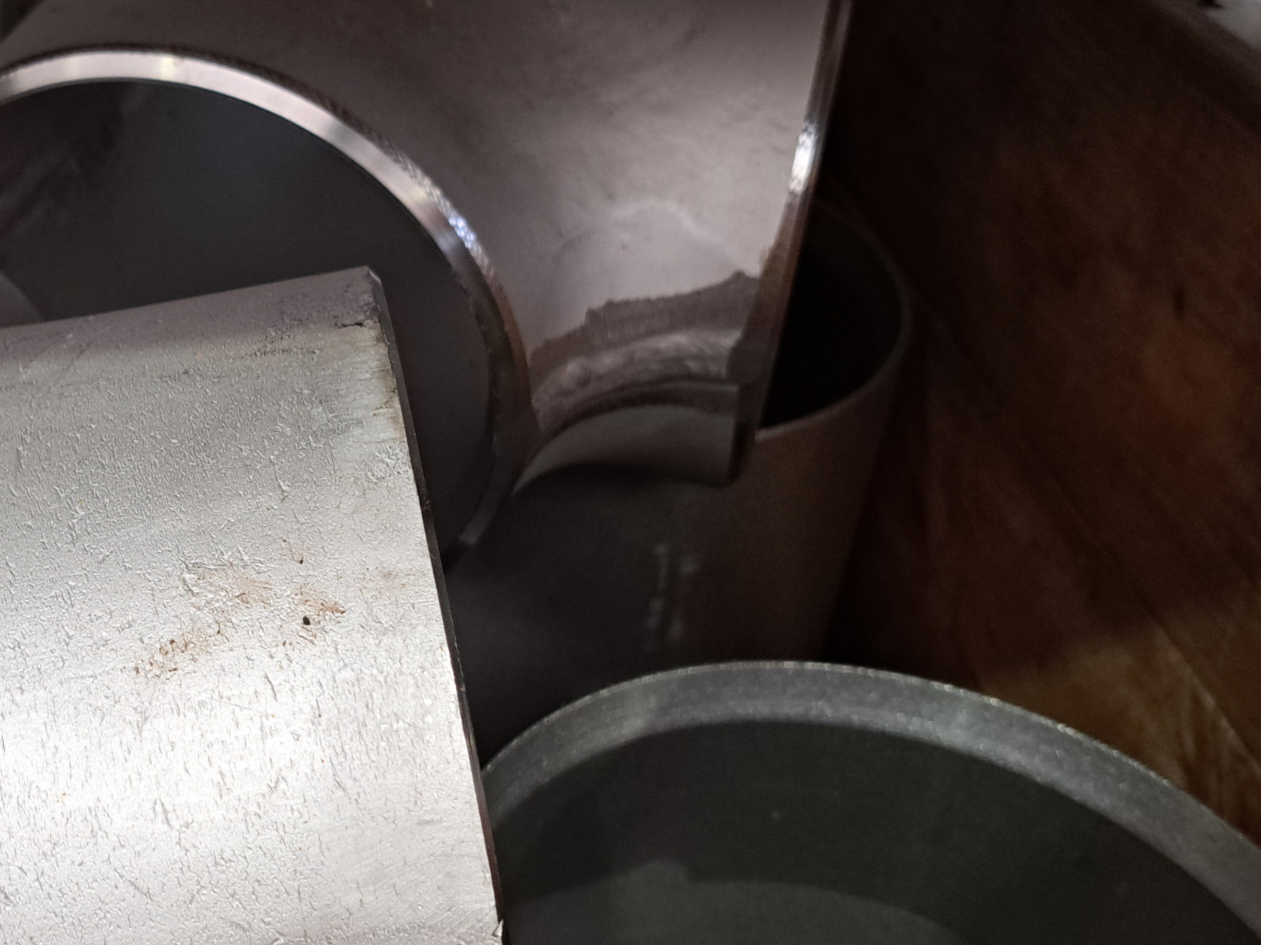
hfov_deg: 39.0
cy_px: 466
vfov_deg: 31.5
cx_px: 181
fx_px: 1675
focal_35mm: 46
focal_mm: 5.23
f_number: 1.8
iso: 160
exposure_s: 1/50
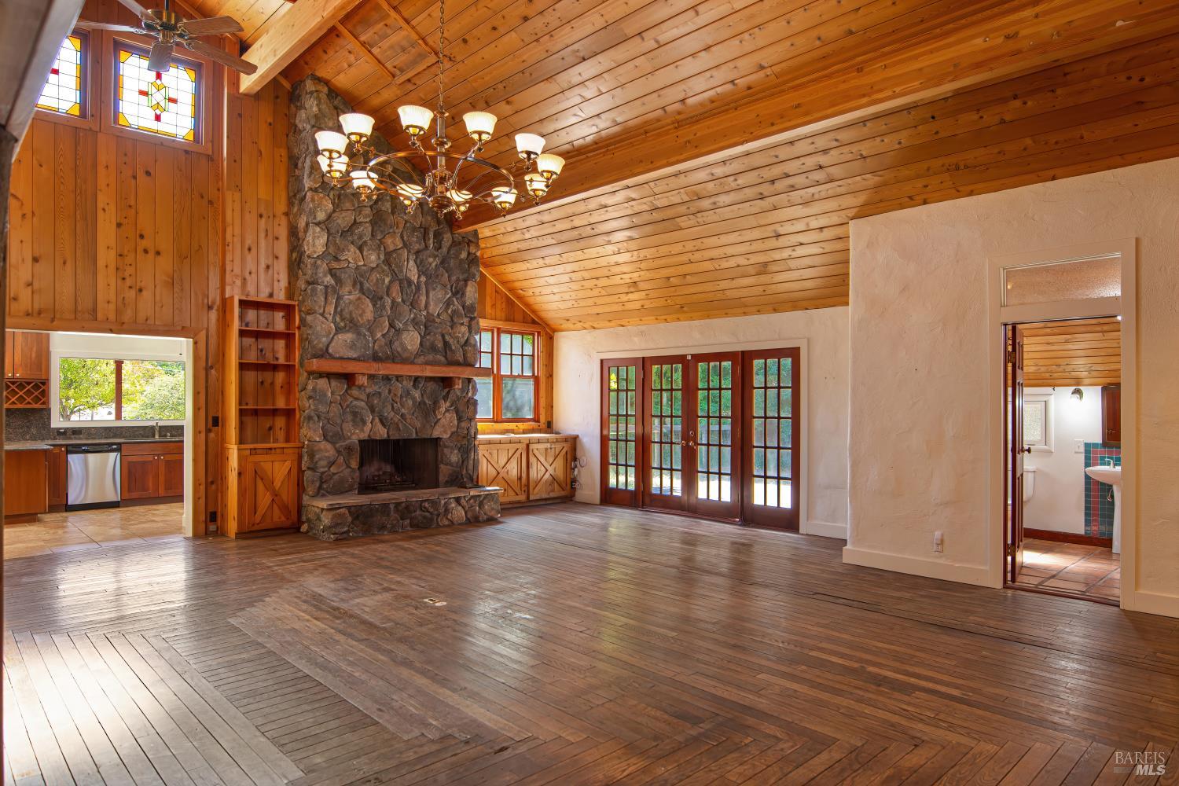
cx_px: 590
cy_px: 393
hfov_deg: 81.2
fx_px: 688
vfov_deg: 59.5
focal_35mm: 21
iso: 100
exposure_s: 1/13
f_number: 2.8
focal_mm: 14
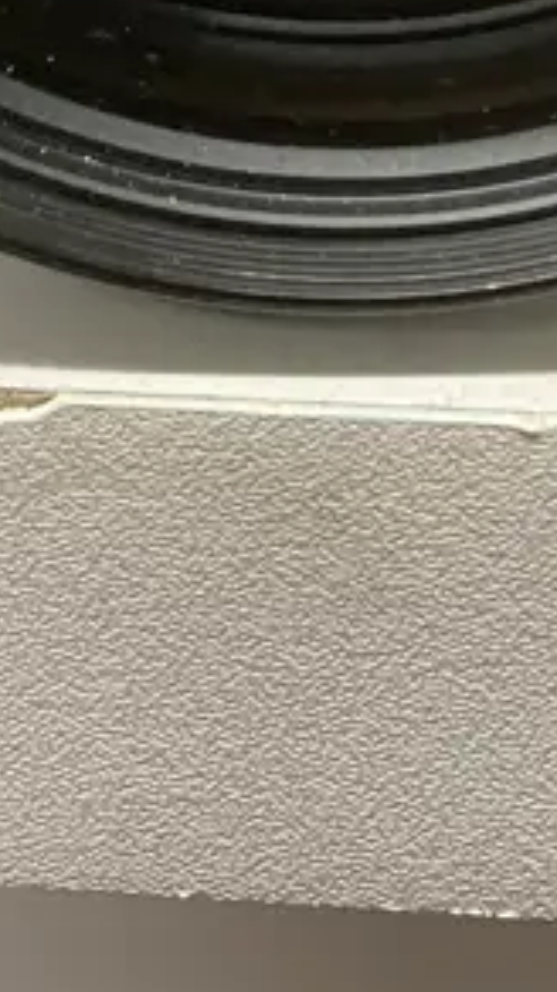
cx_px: 262
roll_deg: +0.1
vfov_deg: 17.7
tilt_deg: -18.7
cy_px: -540
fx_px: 2813
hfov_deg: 11.3
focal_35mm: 107
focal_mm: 3.99
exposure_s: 1/50
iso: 200
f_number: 1.8
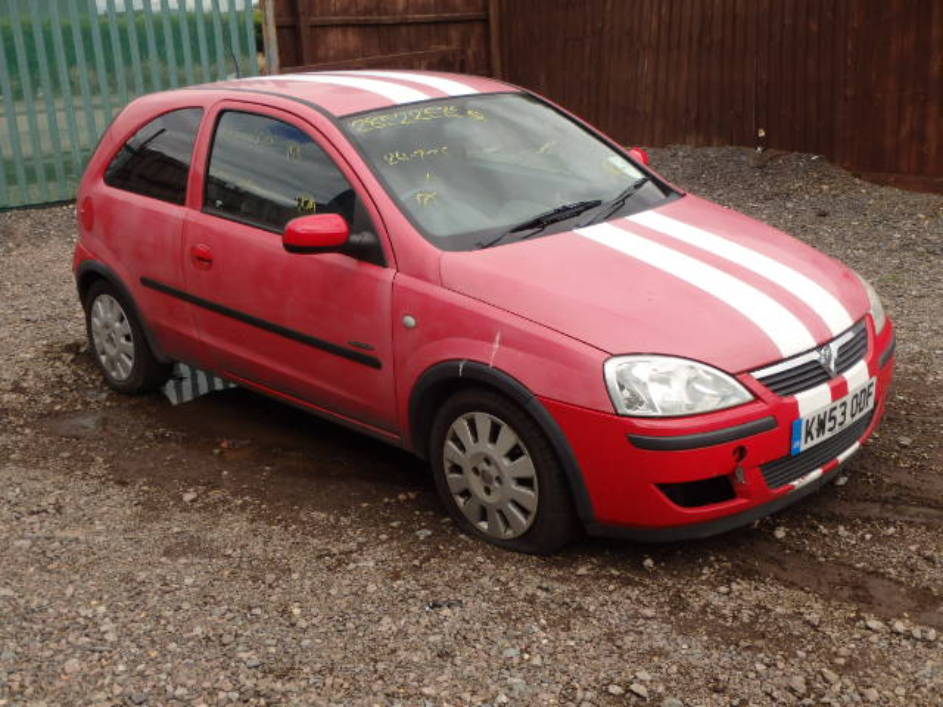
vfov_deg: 36.0
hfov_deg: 46.8
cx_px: 472
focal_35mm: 40
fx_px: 1090
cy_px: 354
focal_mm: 7.3
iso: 125
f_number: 4.7
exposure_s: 1/500
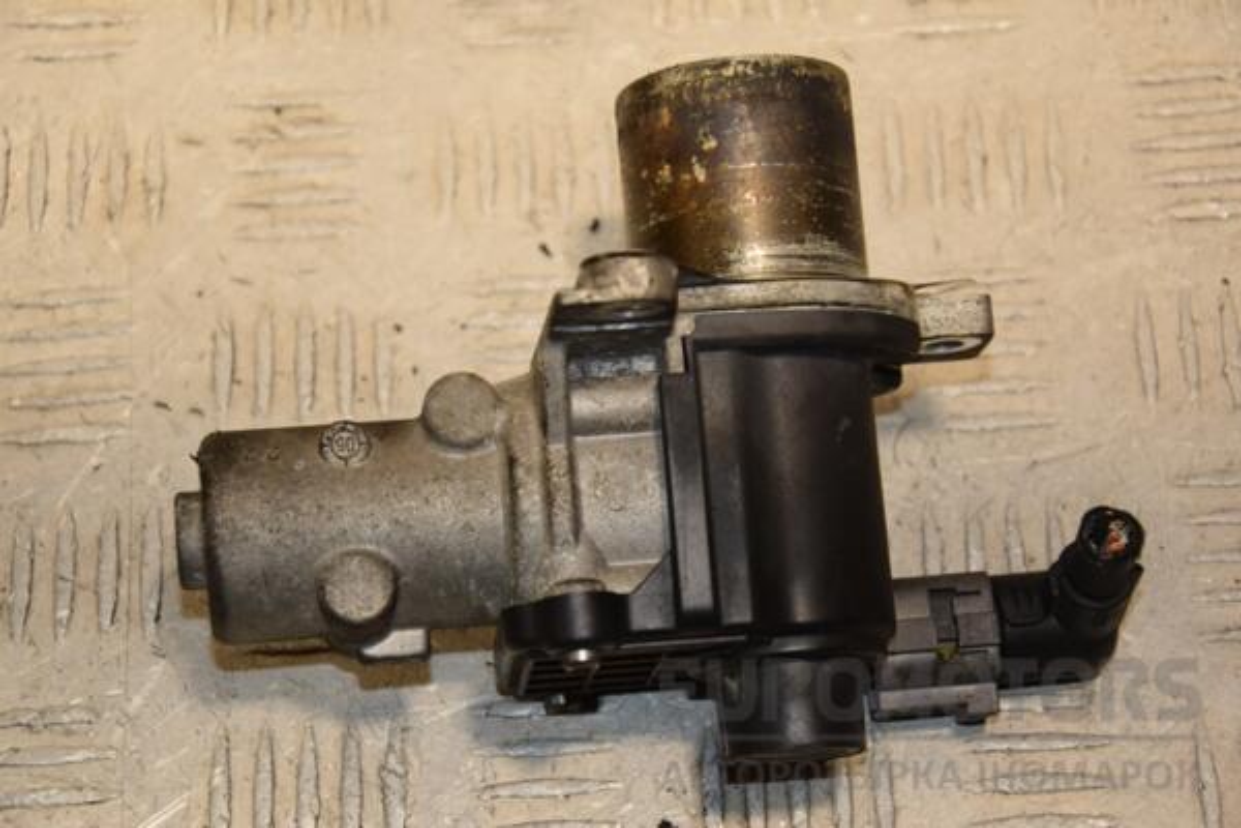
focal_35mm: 105
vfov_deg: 13.0
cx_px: 620
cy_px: 414
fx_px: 3619
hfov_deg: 19.5
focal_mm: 70
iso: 800
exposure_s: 1/200
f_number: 5.6
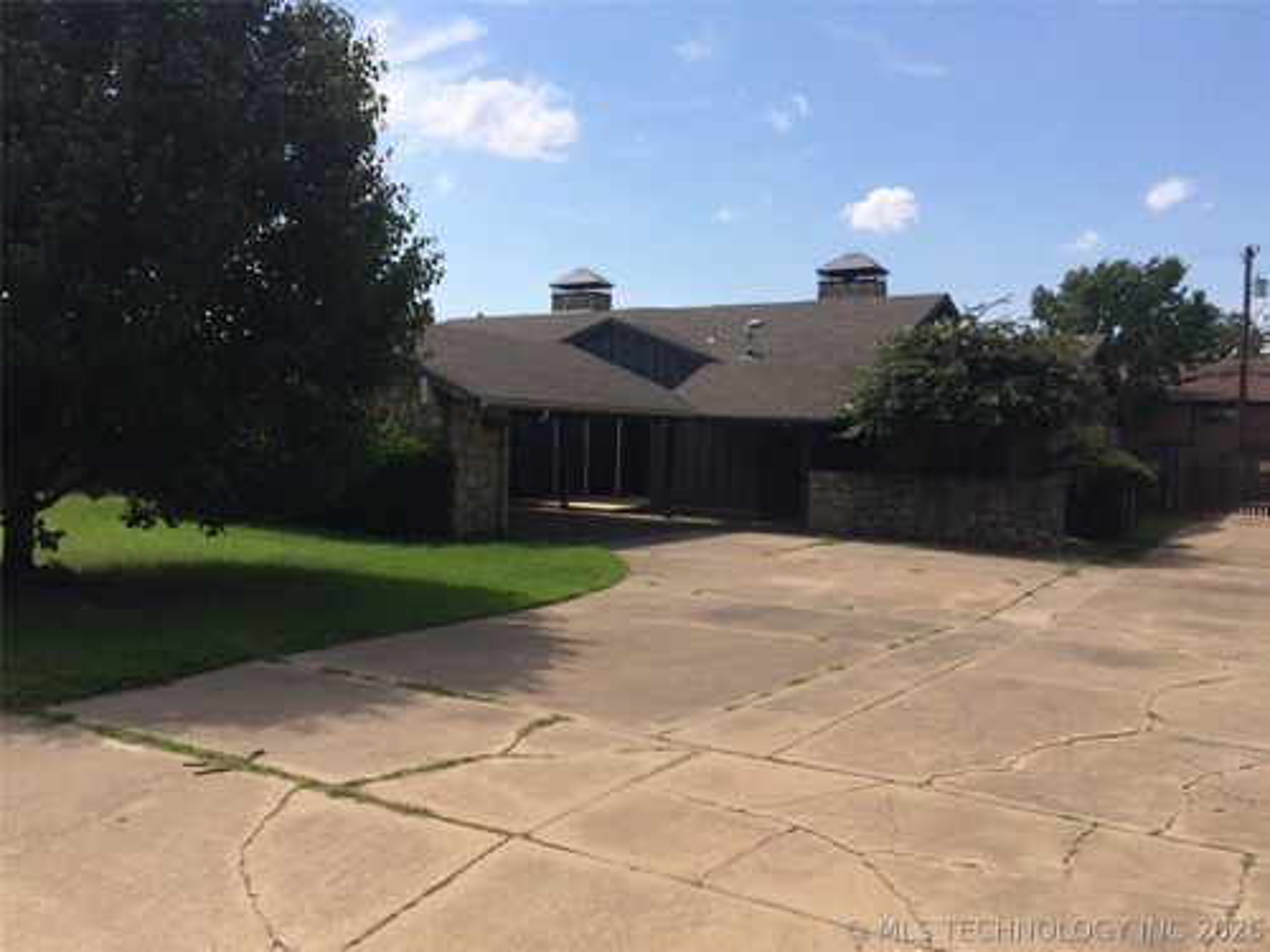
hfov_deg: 61.7
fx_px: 1064
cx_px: 635
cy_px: 476
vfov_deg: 48.2
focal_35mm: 29
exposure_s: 1/2283
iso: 32
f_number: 2.2
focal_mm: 4.15
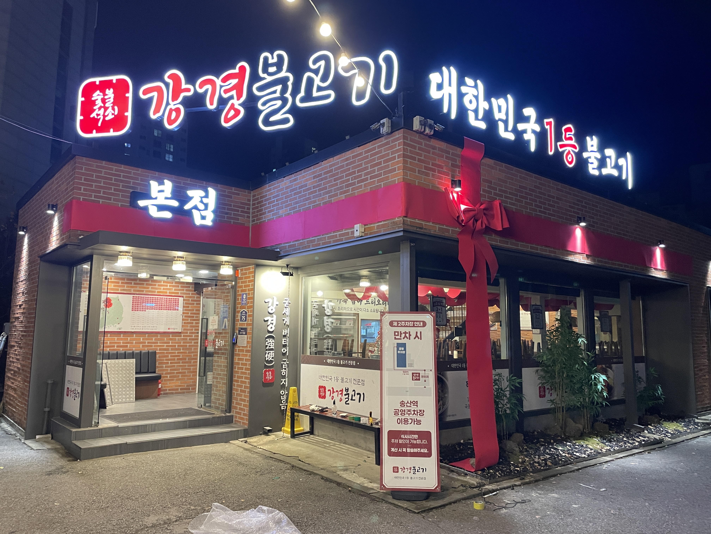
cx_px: 356
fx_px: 534
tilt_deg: +5.8
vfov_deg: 53.1
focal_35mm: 26
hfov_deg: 67.3
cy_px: 267
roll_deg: -0.7
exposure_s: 1/60
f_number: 1.6
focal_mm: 4.2
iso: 320
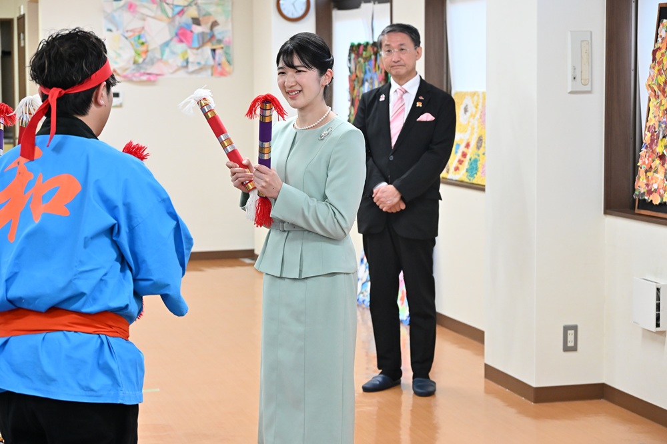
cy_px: 222
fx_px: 1537
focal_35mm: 83
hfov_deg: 24.5
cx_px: 334
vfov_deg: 16.4
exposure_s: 1/160
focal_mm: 83
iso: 3600
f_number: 6.3
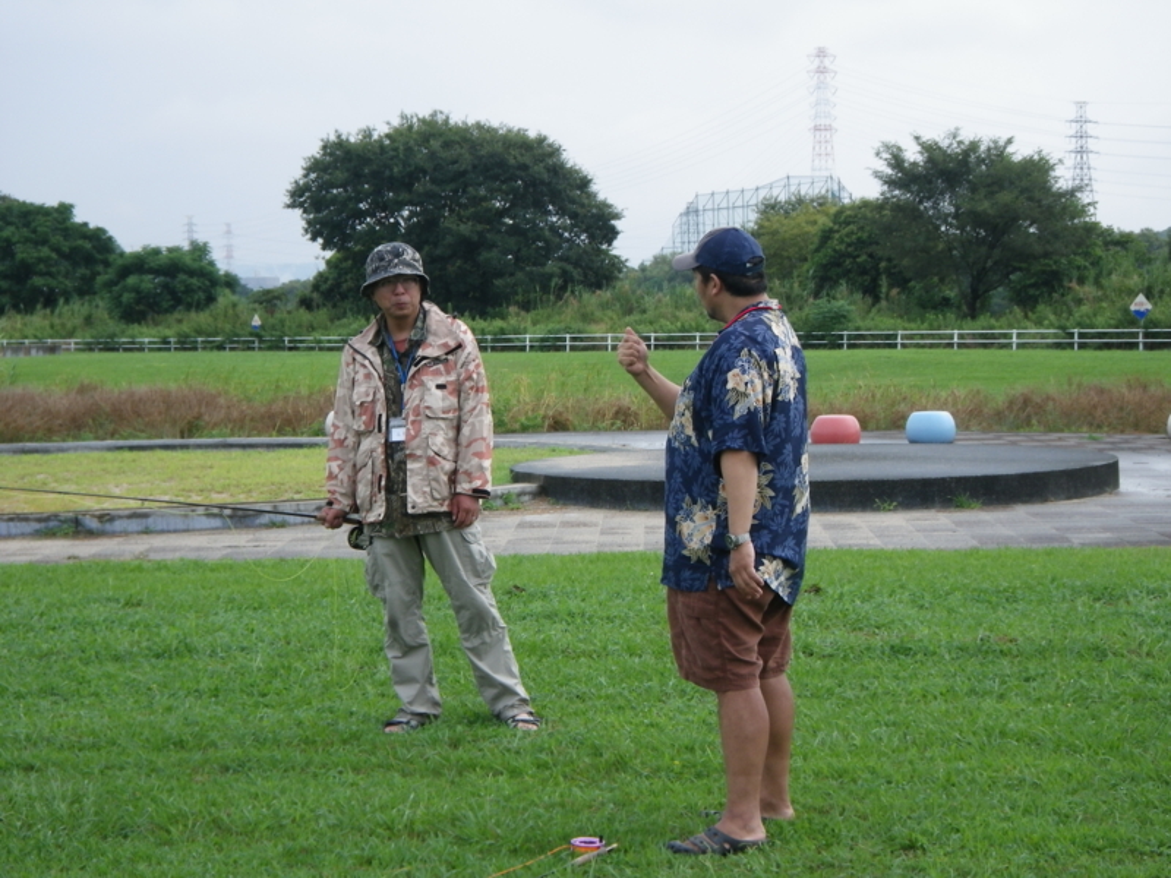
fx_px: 2605
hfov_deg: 25.3
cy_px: 439
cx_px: 586
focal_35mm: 77
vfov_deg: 19.1
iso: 80
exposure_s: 1/250
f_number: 4.8
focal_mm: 13.7
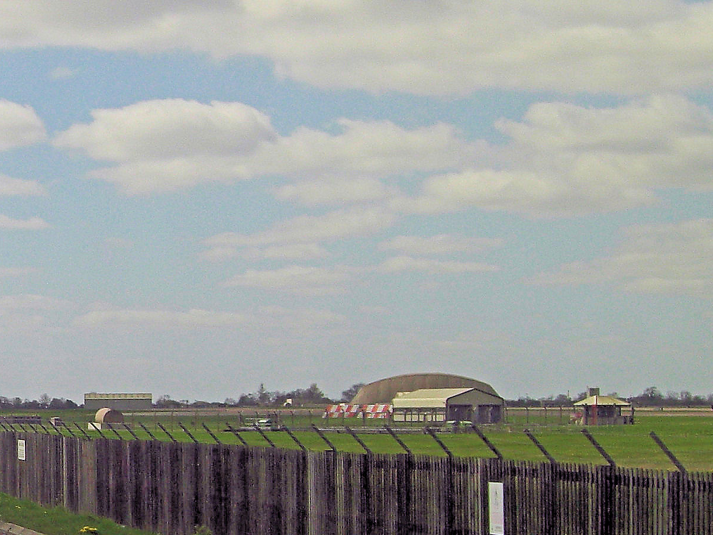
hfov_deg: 16.1
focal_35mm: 115
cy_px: 360
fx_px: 2369
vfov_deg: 12.9
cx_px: -234
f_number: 8
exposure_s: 1/320
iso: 80
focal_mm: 7.9
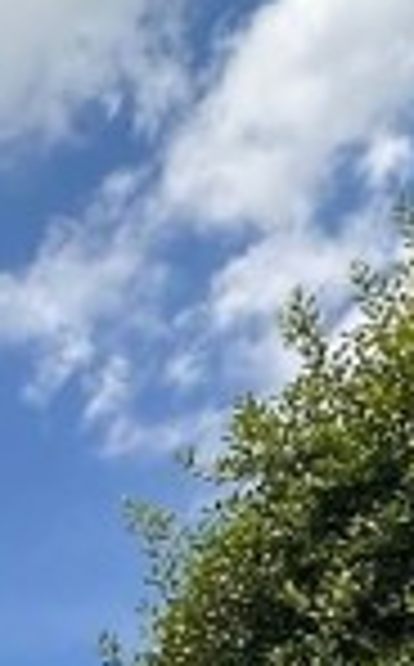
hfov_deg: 10.6
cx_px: -621
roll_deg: -0.8
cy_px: 1251
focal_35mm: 103
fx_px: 1867
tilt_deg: +2.4
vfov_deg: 16.4
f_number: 2.2
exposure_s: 1/2451
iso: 50
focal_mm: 2.22
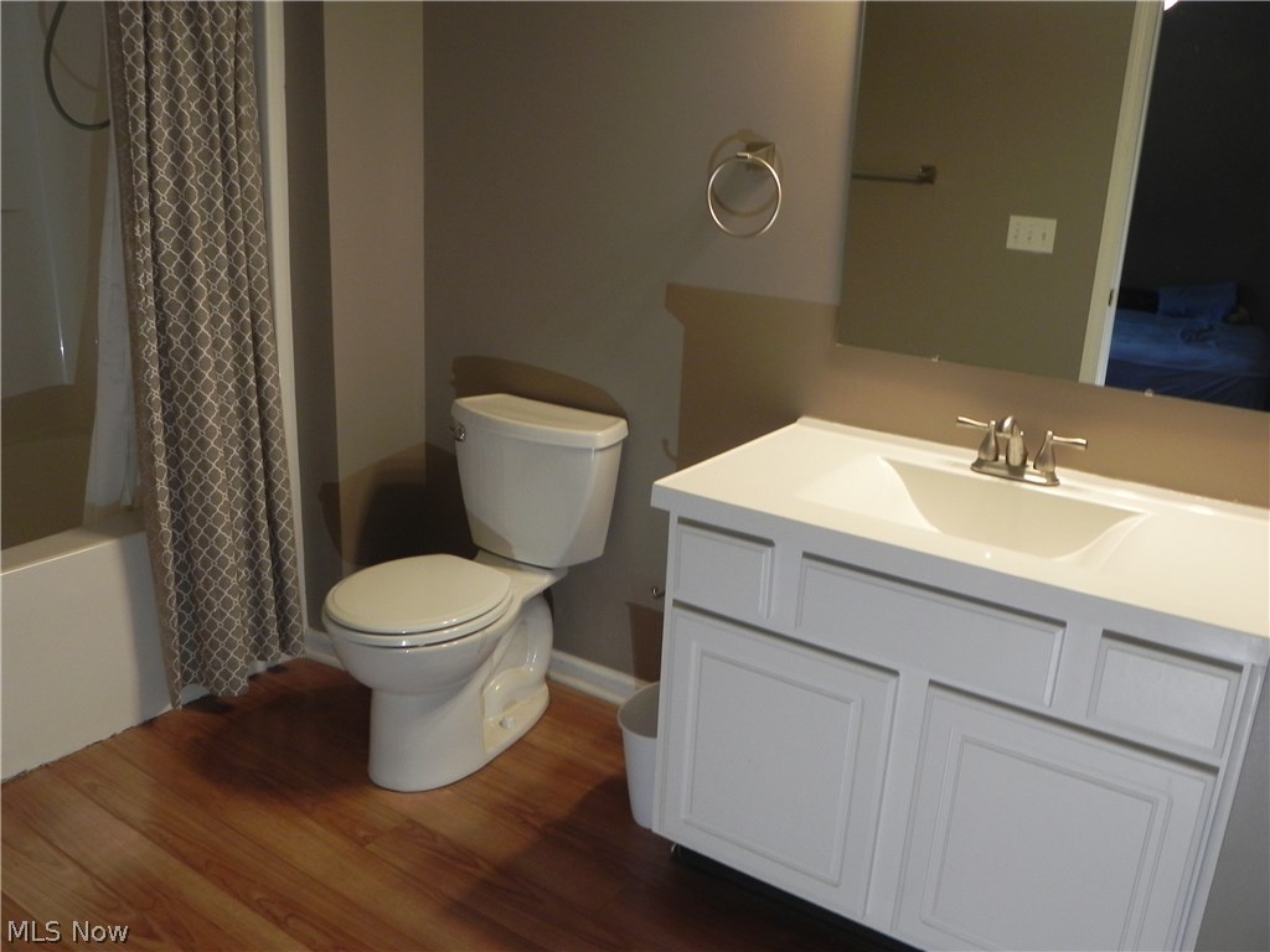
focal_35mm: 29
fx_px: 1064
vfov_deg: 48.2
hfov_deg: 61.7
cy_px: 476
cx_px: 635
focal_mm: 5.2
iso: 230
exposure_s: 1/29
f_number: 4
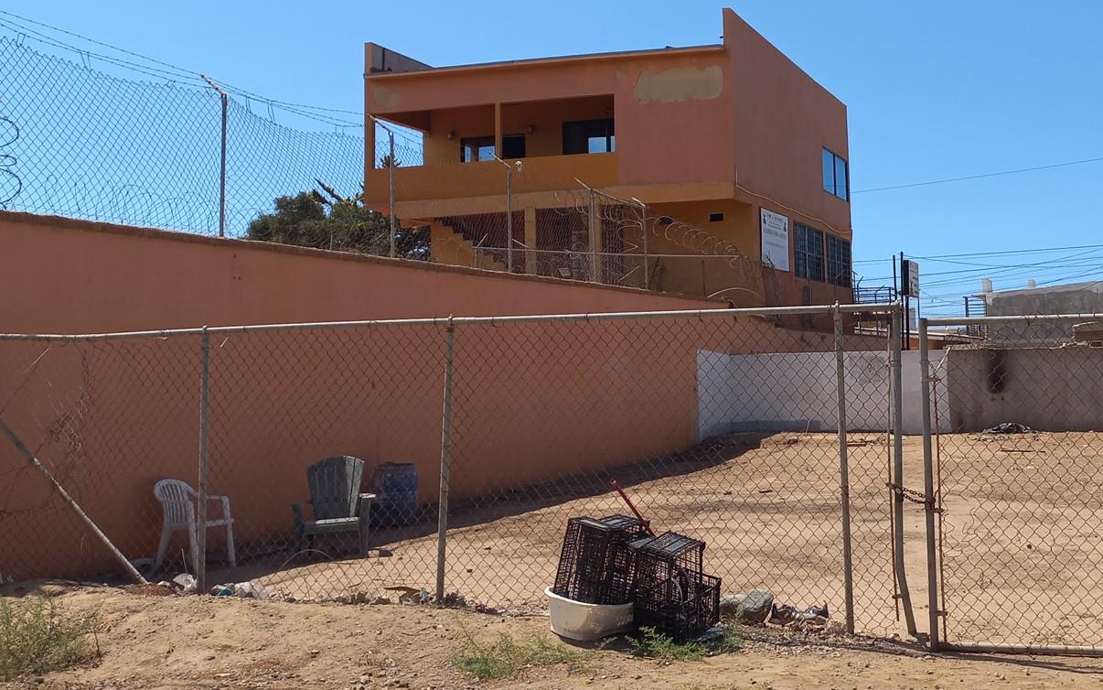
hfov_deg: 43.1
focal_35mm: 45
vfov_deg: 28.4
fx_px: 1353
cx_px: 812
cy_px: 223
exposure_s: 1/686
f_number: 1.8
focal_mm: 4.6
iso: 25
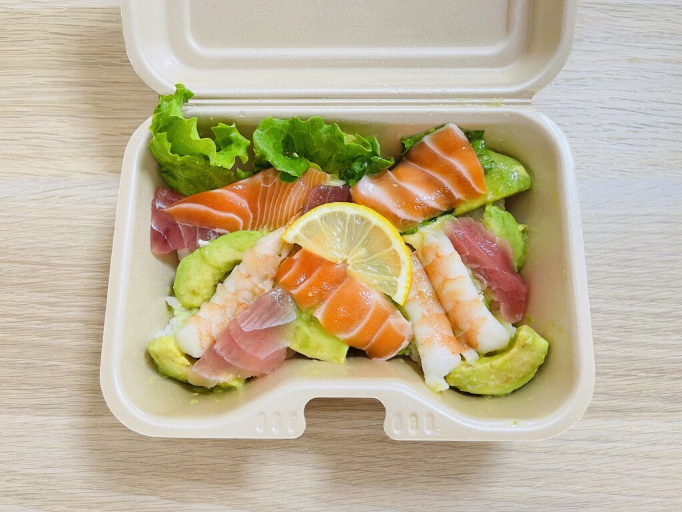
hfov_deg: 67.3
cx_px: 341
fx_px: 512
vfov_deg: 53.1
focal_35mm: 26
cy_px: 256
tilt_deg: -77.3
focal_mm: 5.1
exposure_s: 1/50
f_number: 1.6
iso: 100
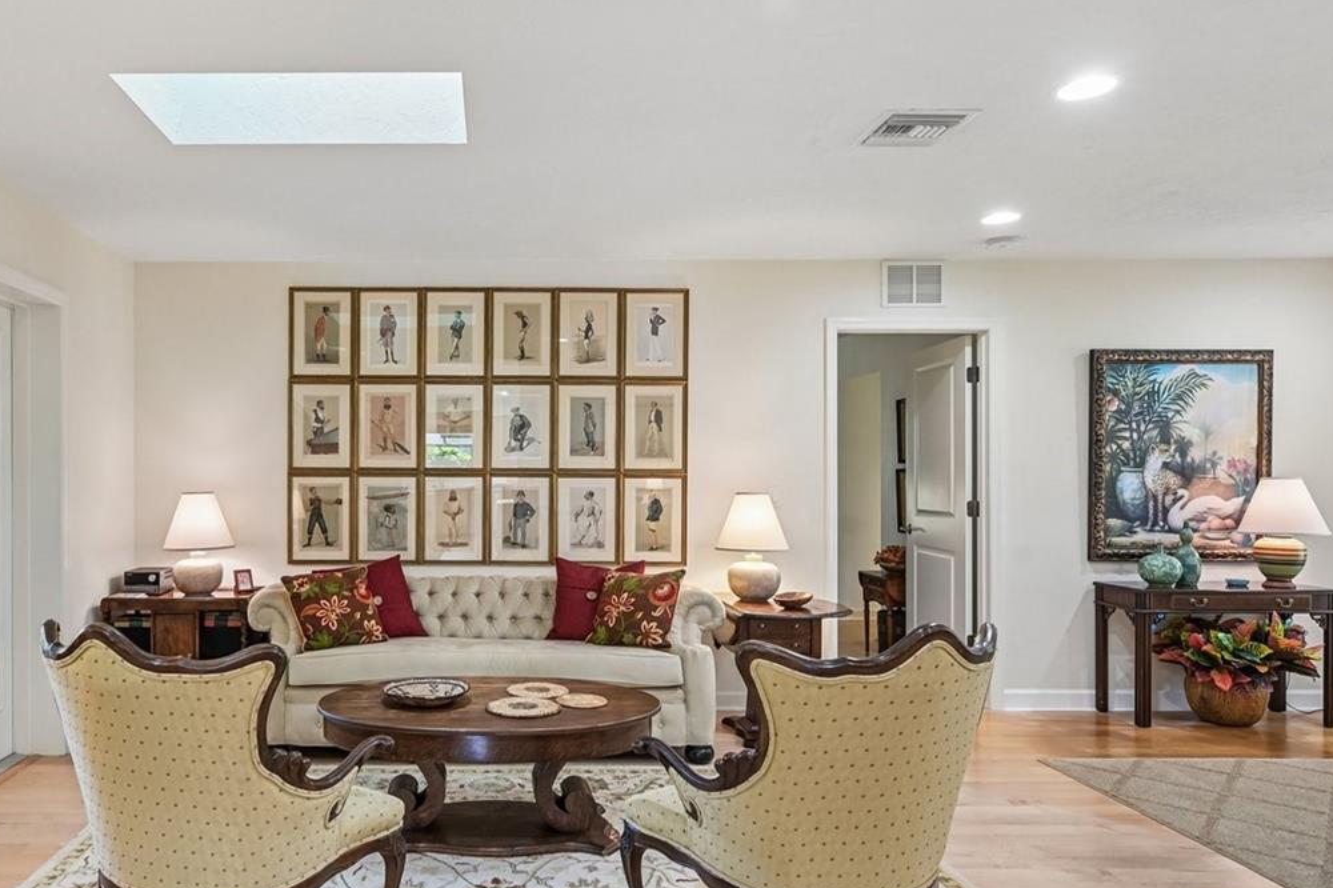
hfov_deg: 72.1
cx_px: 475
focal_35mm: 24
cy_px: 483
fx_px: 888
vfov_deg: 53.0
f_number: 8
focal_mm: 15
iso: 400
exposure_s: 1/8
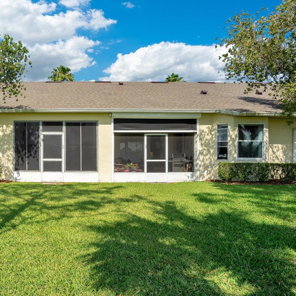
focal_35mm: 24
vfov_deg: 64.9
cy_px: 134
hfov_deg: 60.9
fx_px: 232
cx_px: 69
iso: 100
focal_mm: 16
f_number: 11
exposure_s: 1/320
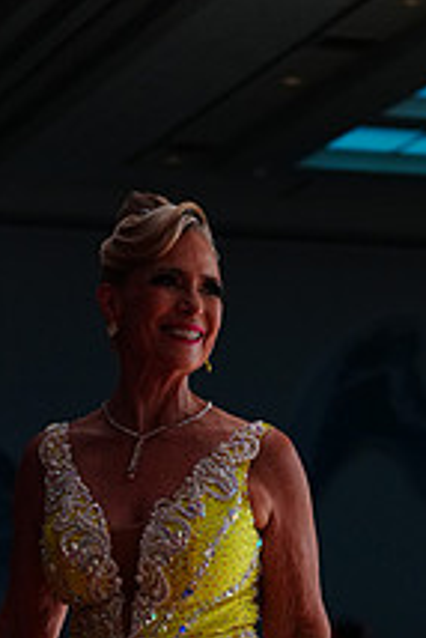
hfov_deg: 7.2
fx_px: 3367
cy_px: 763
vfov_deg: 10.6
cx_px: 448
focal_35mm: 190
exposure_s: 1/320
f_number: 4
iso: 2500
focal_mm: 70
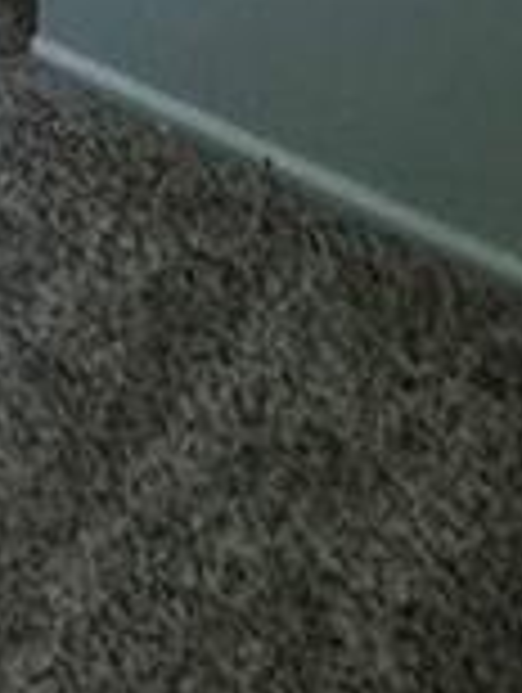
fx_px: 2186
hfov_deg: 11.6
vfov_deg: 11.9
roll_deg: +4.1
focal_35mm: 109
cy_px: -1242
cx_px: -657
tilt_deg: -12.5
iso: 500
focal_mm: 2.22
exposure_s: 1/60
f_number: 2.2
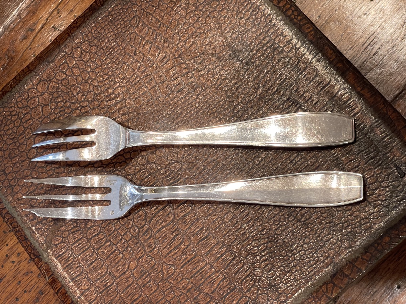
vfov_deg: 22.9
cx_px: 203
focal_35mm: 64
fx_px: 751
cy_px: 152
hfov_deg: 30.3
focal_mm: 7.5
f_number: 2.2
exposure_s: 1/50
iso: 160
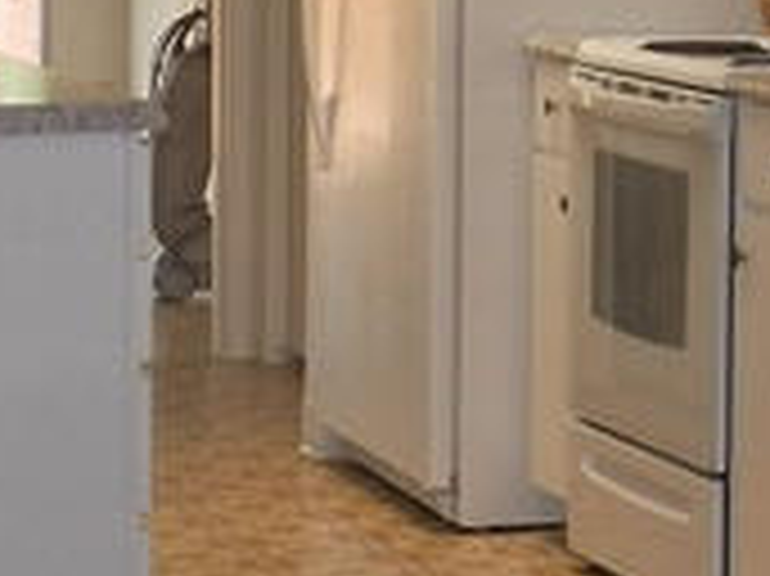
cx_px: 599
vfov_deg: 7.2
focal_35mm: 205
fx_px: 4557
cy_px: 112
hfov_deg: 9.6
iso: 125
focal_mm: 6.3
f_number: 2.8
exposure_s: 1/80
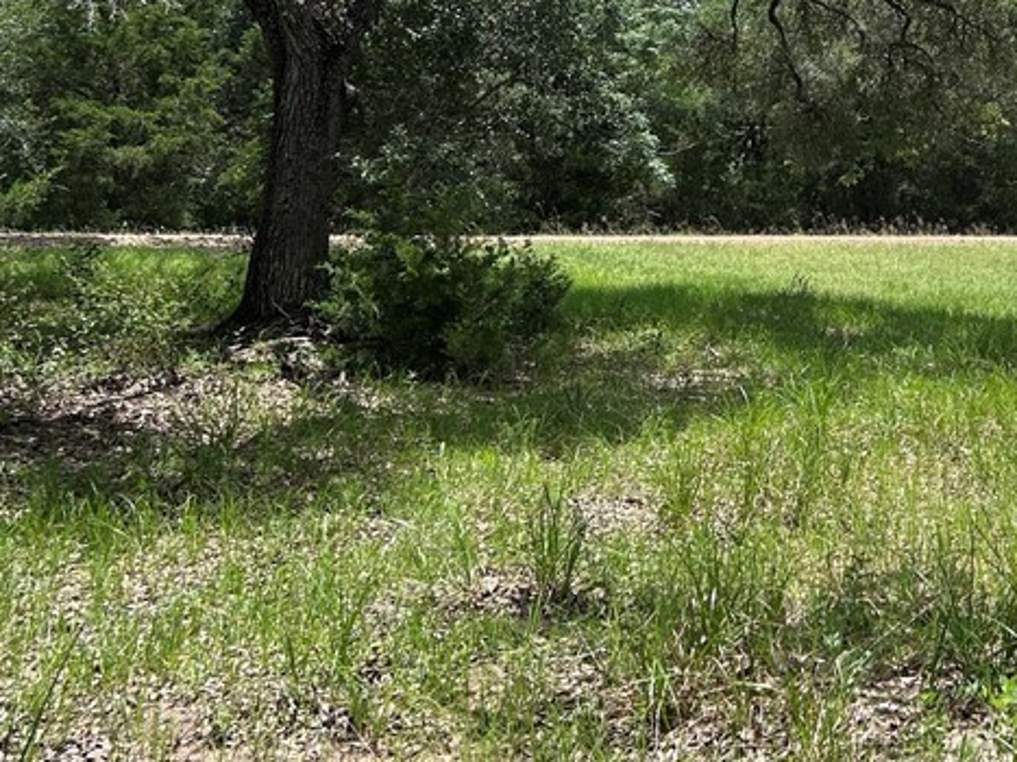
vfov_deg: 24.9
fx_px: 1674
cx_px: 930
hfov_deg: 32.0
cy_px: 87
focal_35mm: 57
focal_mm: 5.7
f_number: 1.5
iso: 50
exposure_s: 1/2457
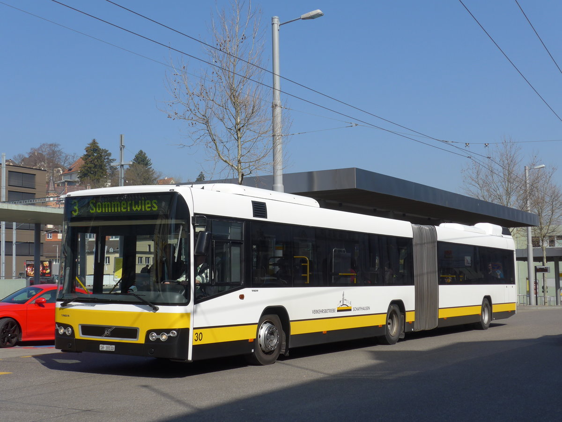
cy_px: 211
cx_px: 281
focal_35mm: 52
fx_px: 844
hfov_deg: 36.8
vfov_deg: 28.0
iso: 80
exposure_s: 1/1600
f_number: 3.3
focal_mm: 10.7
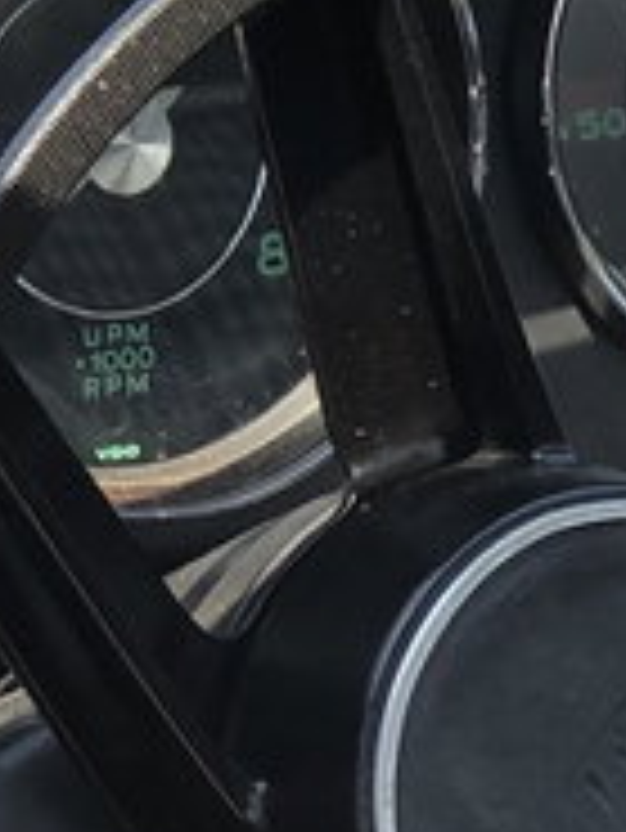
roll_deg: -0.9
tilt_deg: -16.1
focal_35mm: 316
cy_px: 571
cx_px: 536
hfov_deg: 4.7
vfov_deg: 6.3
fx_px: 7611
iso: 32
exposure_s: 1/120
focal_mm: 6.6
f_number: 2.8
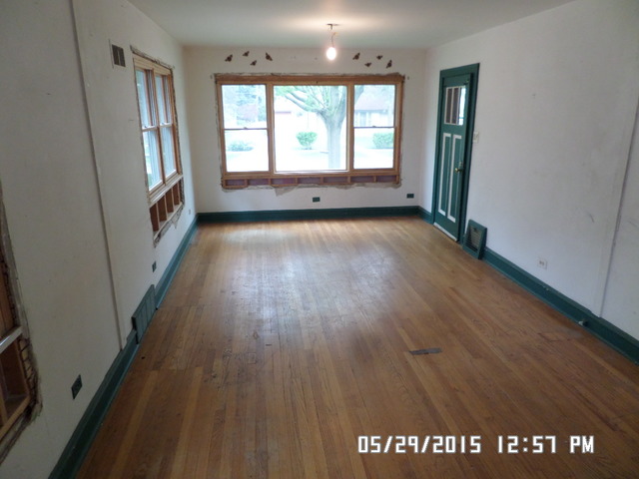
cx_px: 320
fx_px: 443
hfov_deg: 71.6
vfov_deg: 56.8
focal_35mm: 24
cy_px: 240
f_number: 3.1
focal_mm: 4.3
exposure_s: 1/20
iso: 200
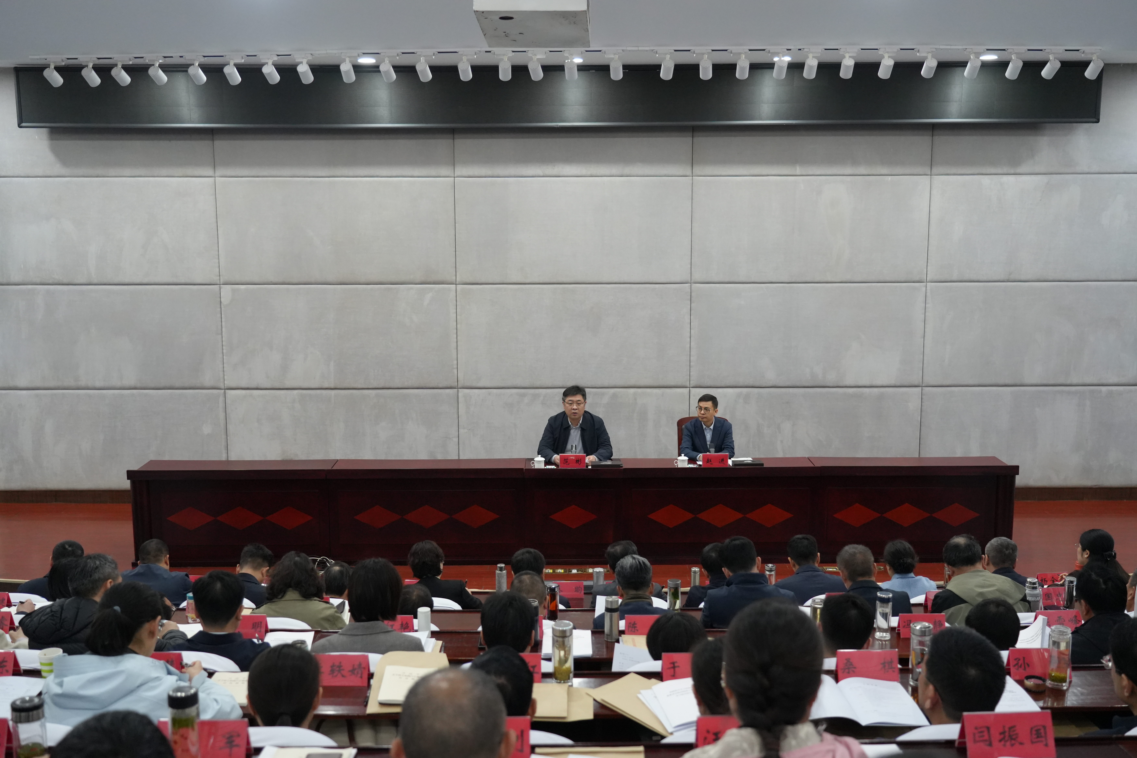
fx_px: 1200
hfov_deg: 50.7
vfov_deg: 35.1
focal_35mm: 38
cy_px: 379
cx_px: 568
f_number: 4
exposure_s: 1/250
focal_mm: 38
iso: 4000
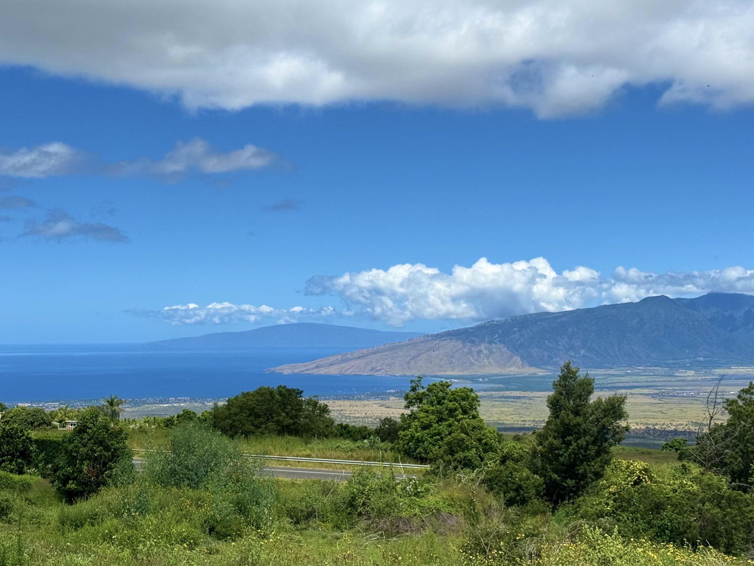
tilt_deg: +2.5
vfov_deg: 26.1
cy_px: 282
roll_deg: +0.7
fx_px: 1220
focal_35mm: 56
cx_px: 345
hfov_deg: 34.3
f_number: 1.78
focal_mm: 6.76
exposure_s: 1/11364
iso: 80
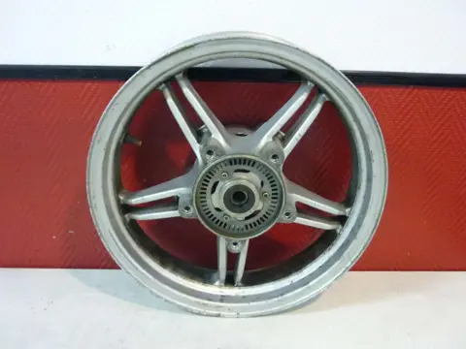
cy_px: 174
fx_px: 444
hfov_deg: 55.4
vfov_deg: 42.9
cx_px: 233
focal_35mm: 33
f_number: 2.8
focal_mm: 5.5
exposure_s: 1/10
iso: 400
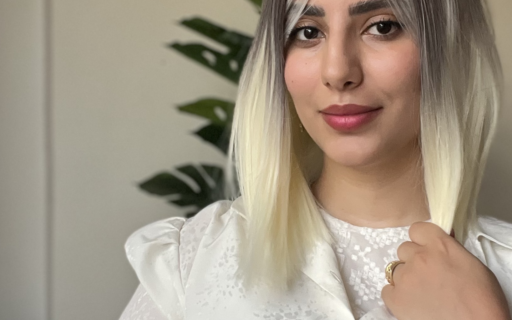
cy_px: 150
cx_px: 338
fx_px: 837
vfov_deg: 21.6
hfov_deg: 33.7
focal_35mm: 60
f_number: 2.2
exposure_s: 1/60
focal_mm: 2.71
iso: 250
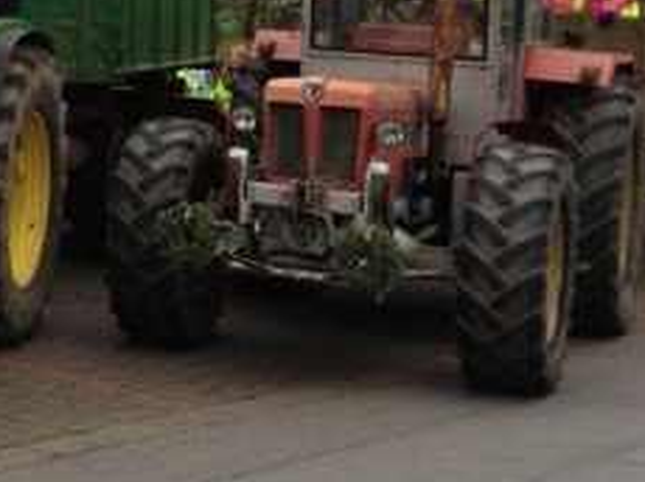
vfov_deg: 12.7
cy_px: 11
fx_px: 2141
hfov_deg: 15.6
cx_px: -373
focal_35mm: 115
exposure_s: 1/144
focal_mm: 4.13
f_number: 2.4
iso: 50
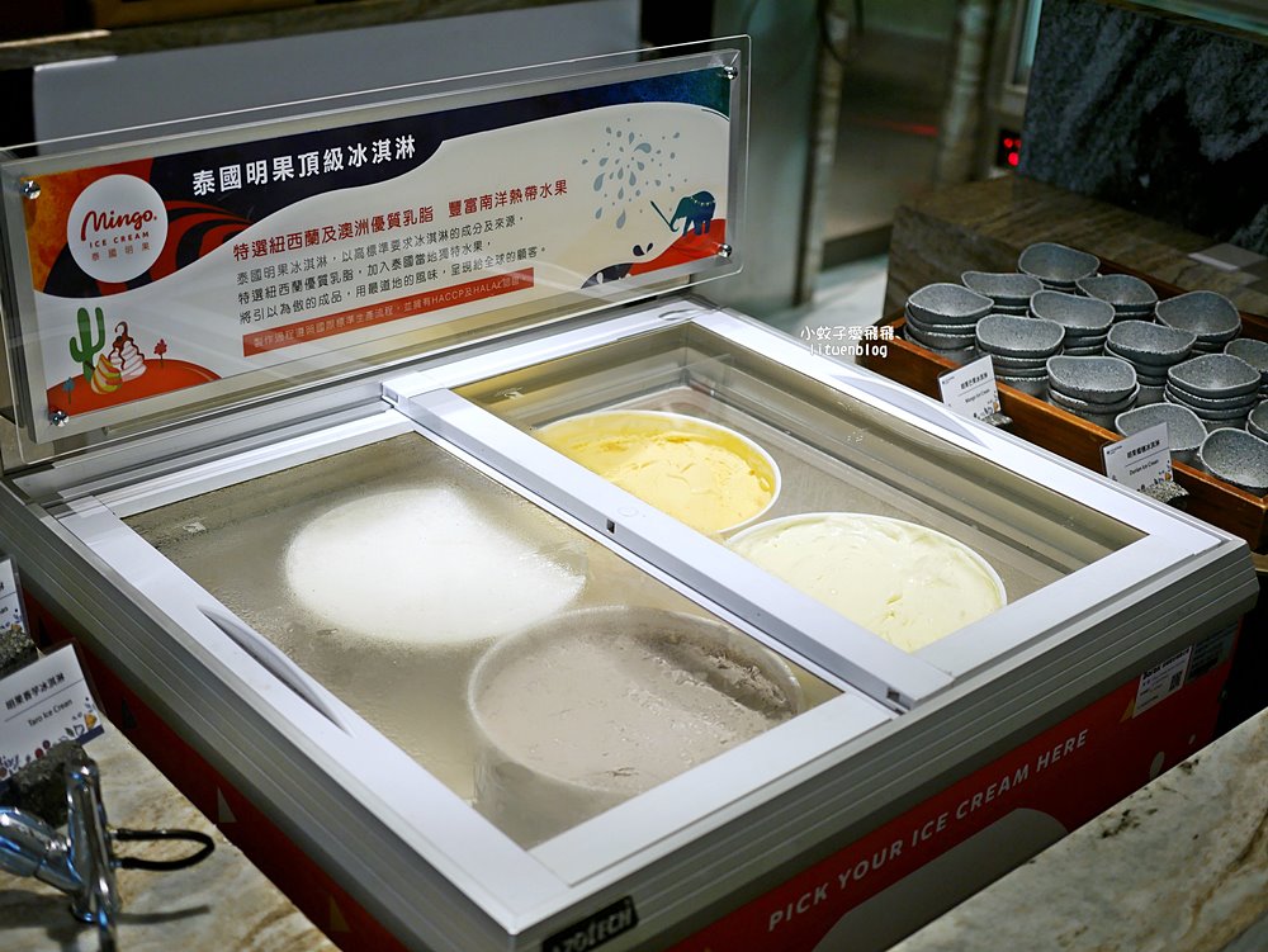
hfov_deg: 38.2
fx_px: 1832
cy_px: 476
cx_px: 634
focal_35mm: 50
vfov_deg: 29.1
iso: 200
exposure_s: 1/200
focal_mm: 25
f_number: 1.8
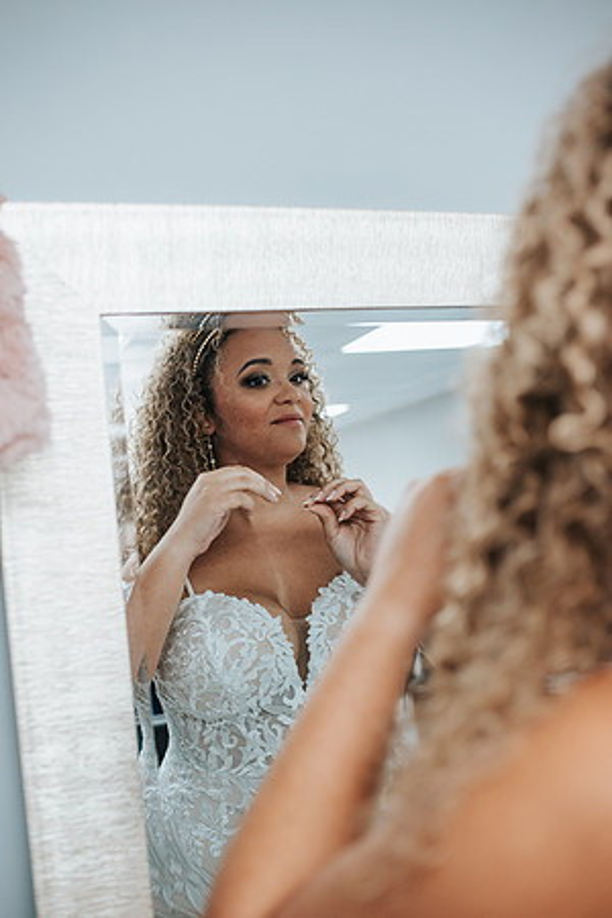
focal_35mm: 35
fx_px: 892
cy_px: 459
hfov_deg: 37.9
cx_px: 306
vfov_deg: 54.4
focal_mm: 35
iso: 1000
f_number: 2.8
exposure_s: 1/320
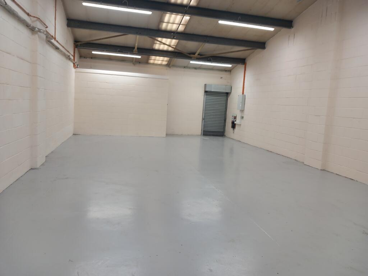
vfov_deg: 51.4
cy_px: 138
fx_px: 287
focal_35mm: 27
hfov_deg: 65.3
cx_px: 184
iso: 50
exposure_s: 1/50
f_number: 1.8
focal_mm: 4
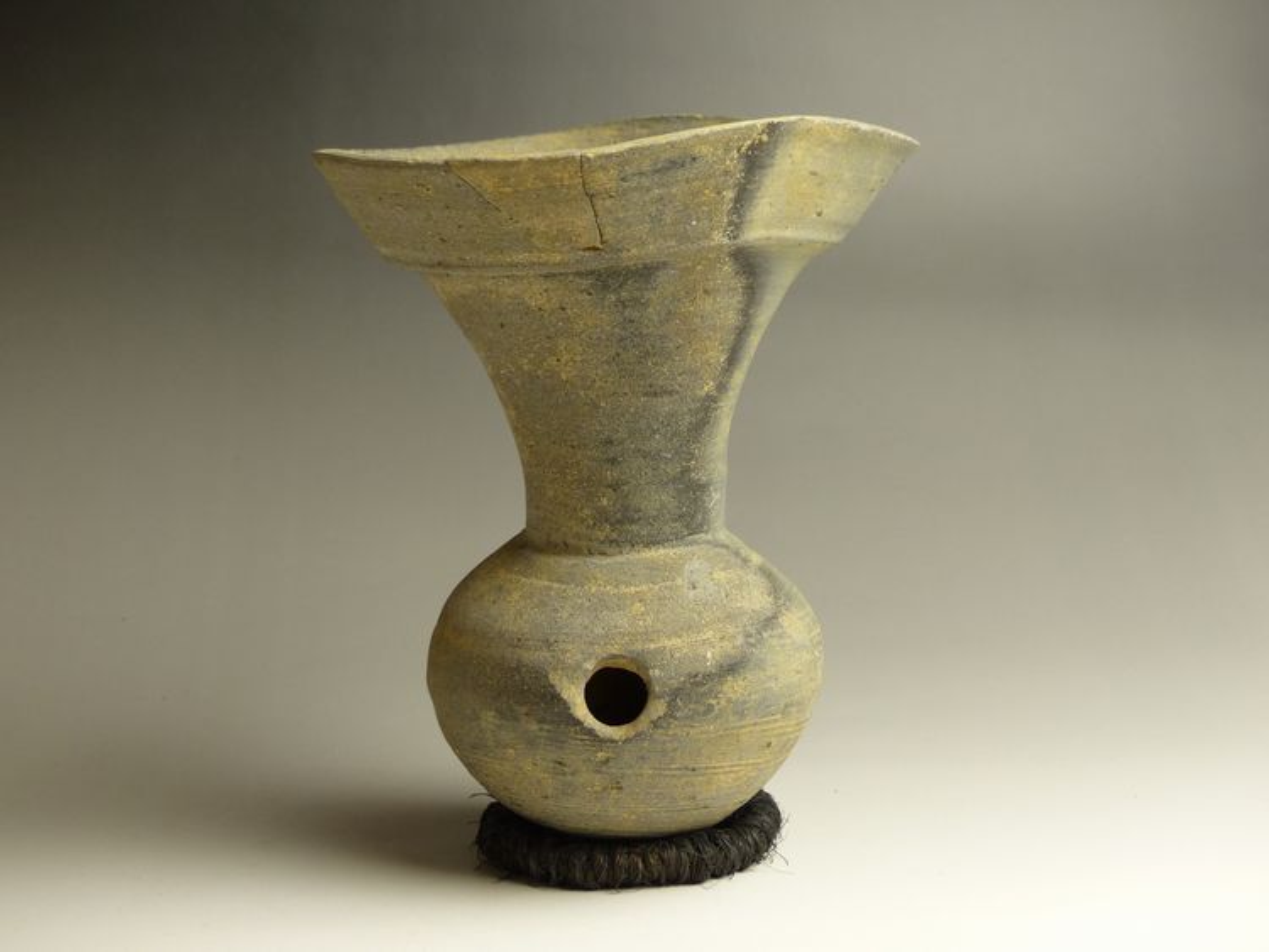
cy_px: 476
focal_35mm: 75
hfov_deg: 26.0
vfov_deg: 19.6
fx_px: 2750
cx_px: 634
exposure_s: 1/30
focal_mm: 13.5
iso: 200
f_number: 2.8
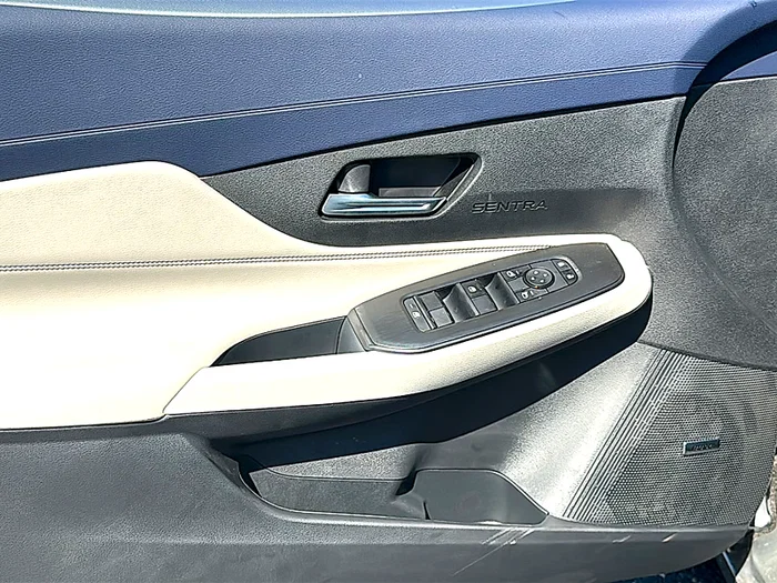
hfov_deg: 43.9
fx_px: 965
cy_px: 292
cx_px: 388
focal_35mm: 43
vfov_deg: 33.6
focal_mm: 6.86
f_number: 1.78
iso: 80
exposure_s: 1/3077
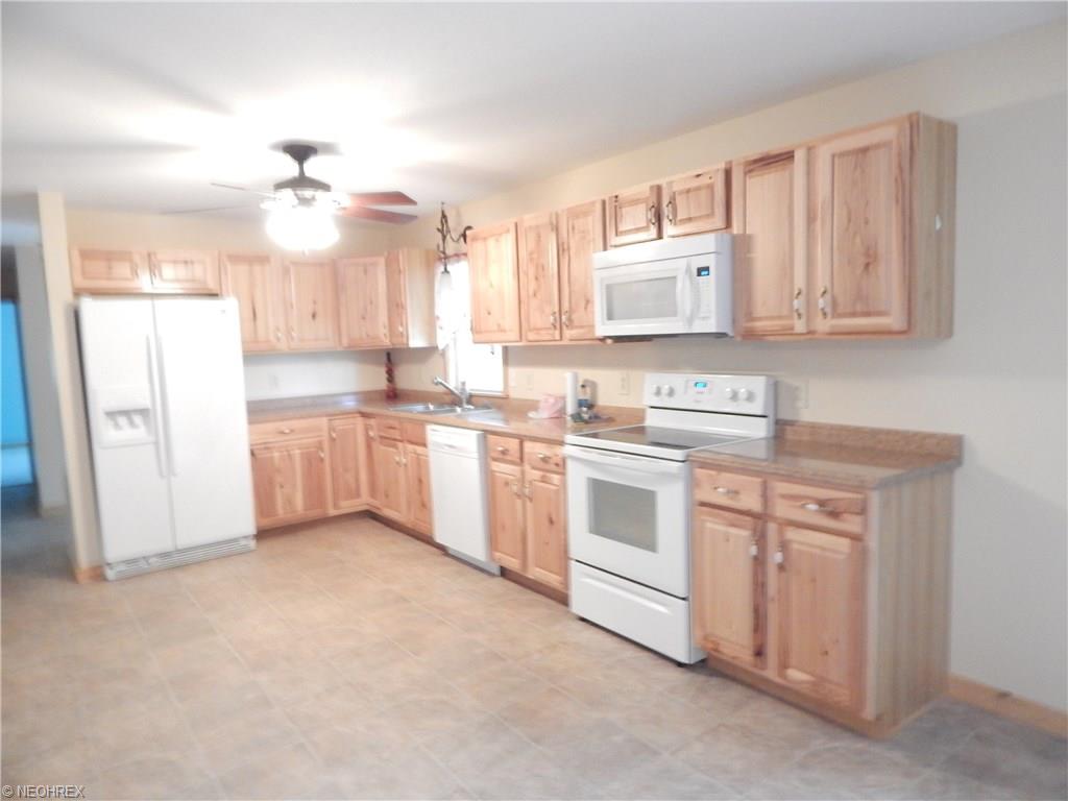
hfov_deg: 76.4
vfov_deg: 61.1
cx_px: 534
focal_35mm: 22
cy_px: 400
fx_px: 679
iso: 640
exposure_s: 1/8
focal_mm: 4
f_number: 3
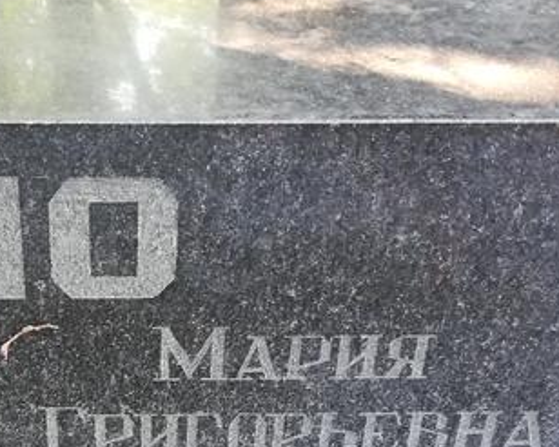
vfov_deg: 22.6
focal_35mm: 66
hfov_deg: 28.4
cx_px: 149
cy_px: 400
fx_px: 1091
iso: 125
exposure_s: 1/30
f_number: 2.2
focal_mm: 3.83
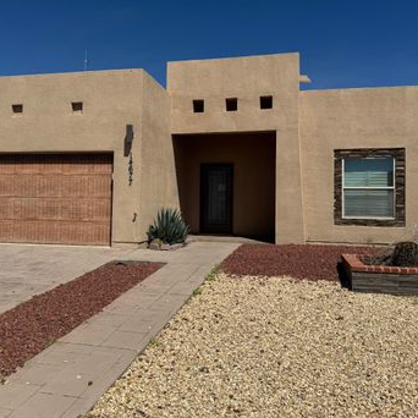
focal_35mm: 31
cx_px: 193
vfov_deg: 52.5
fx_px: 424
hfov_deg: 52.5
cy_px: 190
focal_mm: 6.76
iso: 80
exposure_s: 1/9009
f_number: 1.78
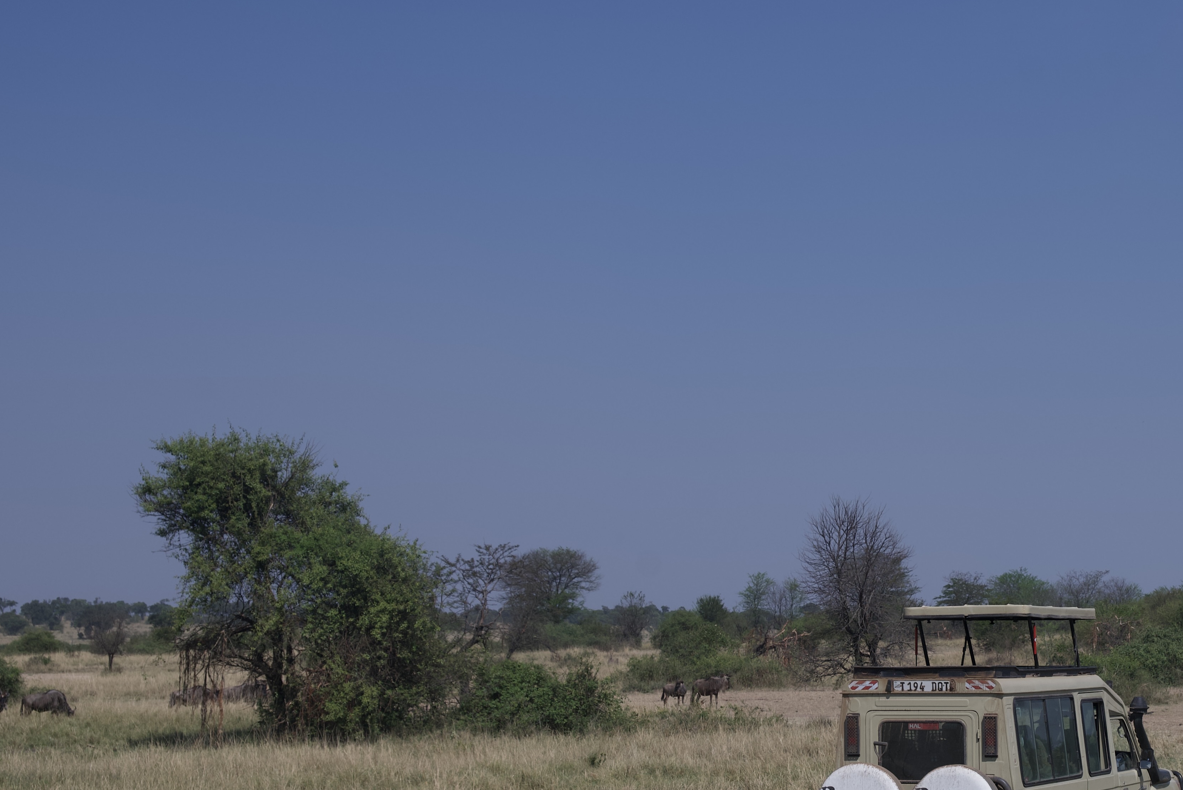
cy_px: 454
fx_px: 2498
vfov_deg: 17.9
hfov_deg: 26.1
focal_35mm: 76
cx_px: 971
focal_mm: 42
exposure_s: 1/2000
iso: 200
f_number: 6.3
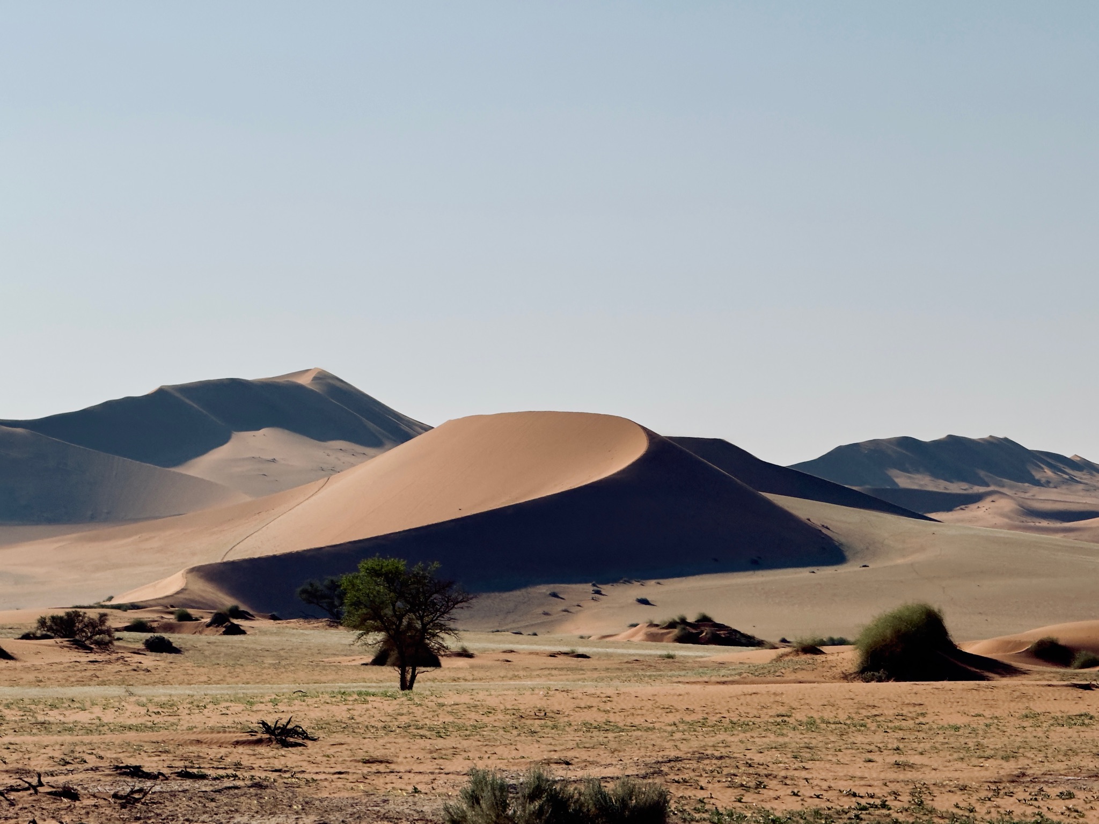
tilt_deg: +4.1
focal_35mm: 120
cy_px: 412
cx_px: 550
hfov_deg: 16.4
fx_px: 3810
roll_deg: -1.7
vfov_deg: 12.3
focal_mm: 15.66
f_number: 2.8
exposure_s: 1/4651
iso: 50
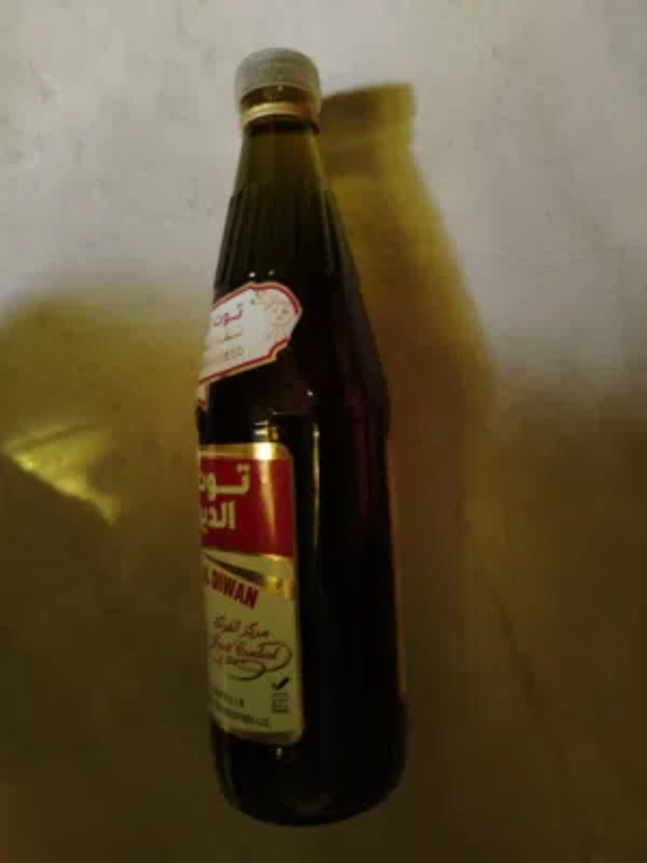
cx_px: 324
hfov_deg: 56.8
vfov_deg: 71.6
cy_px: 432
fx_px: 598
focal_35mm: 24
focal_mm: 5.25
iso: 3303
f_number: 1.75
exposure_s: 1/25
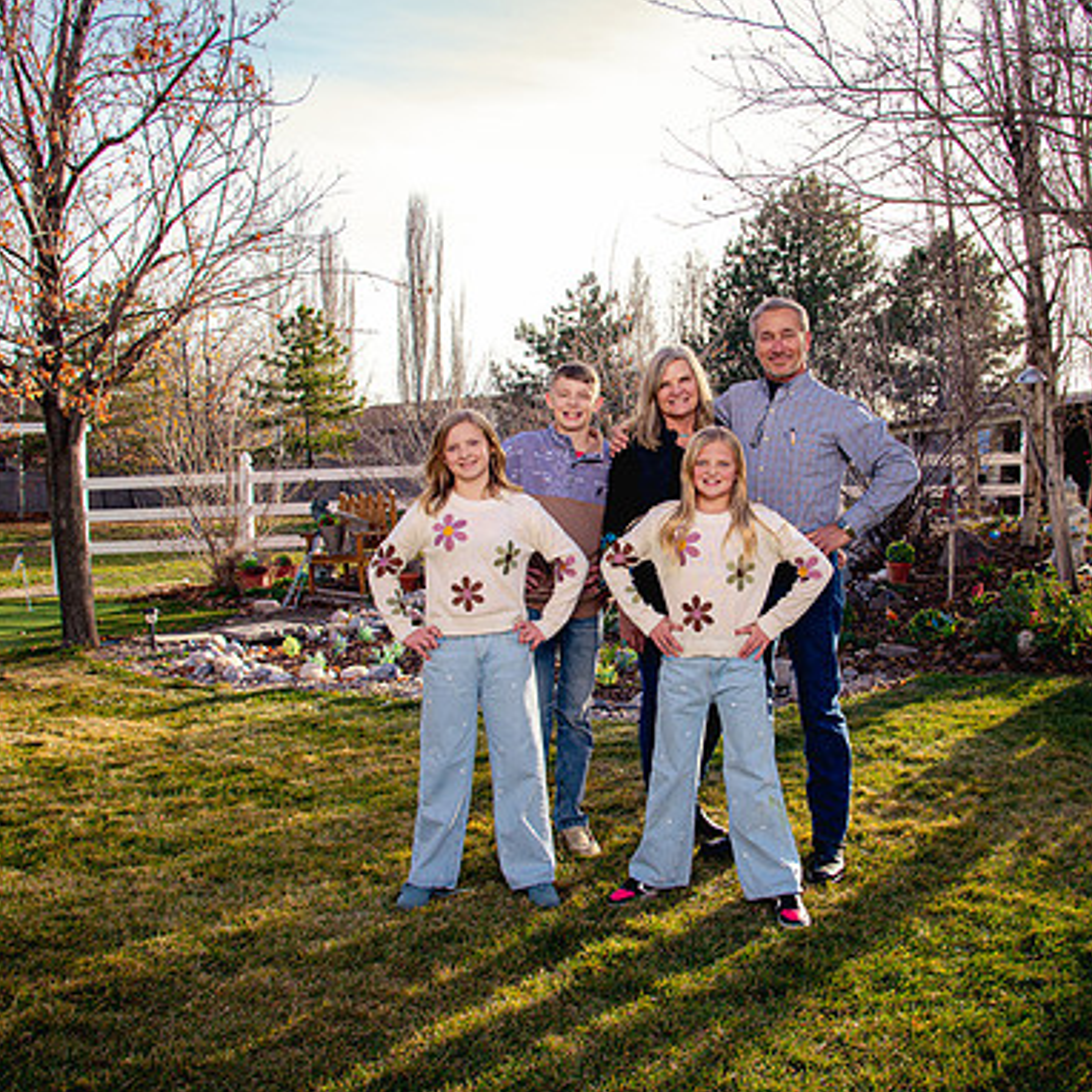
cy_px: 546
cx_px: 636
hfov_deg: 50.9
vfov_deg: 51.1
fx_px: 1142
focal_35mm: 32
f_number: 8
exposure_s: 1/250
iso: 500
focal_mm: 24
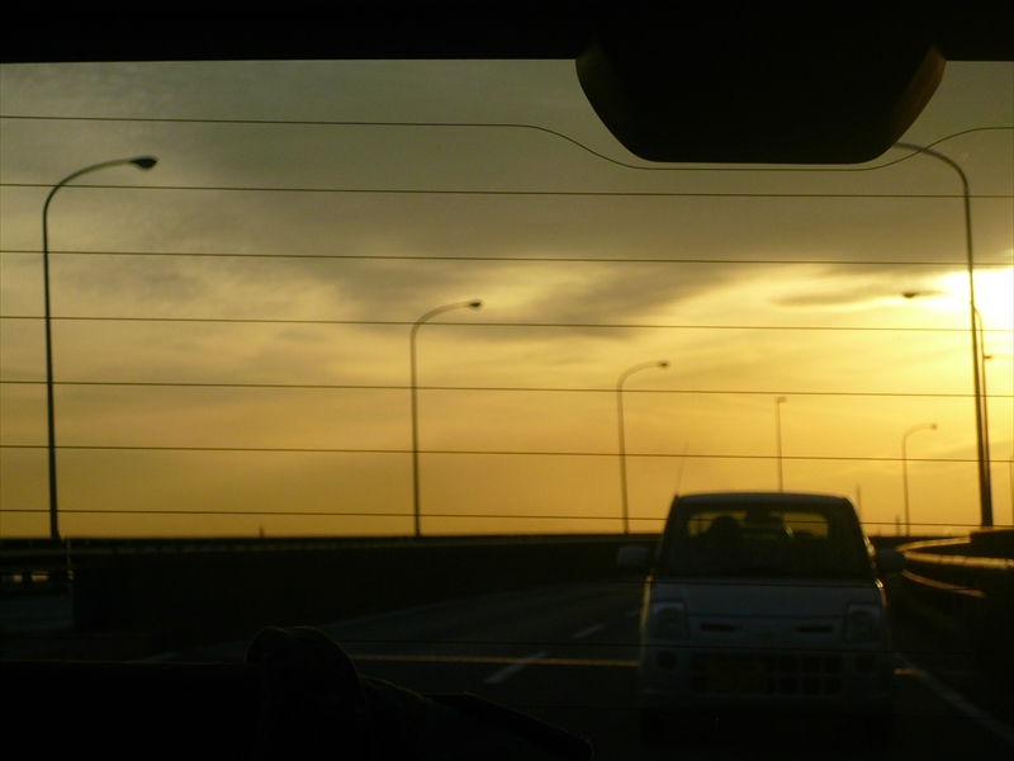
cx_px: 507
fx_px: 2724
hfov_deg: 21.1
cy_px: 380
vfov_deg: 15.9
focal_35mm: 93
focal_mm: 15.5
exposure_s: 1/160
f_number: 5.3
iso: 100
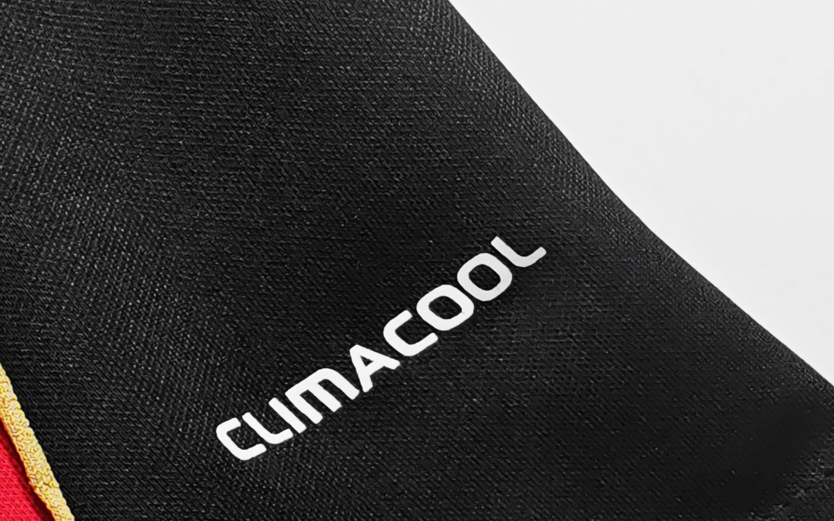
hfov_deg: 36.2
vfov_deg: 22.7
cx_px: 340
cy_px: 443
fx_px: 1273
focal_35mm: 56
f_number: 2.2
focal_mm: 2.59
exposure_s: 1/60
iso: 78
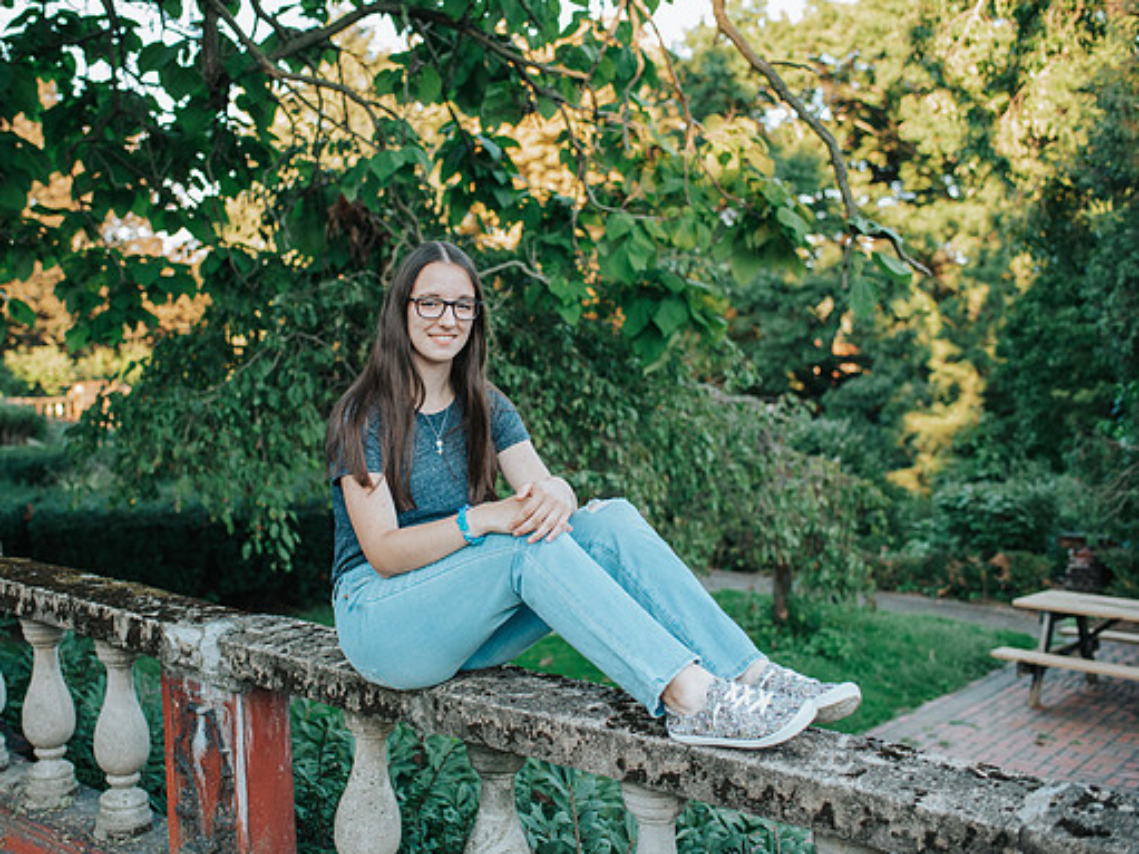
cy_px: 427
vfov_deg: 35.9
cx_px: 475
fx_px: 1316
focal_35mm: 40
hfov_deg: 46.6
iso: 800
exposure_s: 1/640
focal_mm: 35
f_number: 2.8
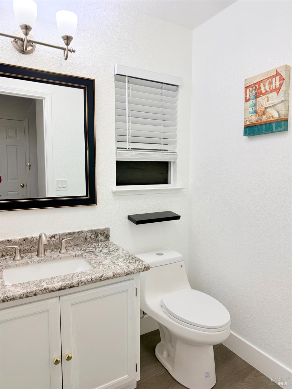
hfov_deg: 56.8
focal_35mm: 24
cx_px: 146
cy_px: 194
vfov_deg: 71.6
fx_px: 270
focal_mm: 6.76
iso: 80
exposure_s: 1/551
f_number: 1.78
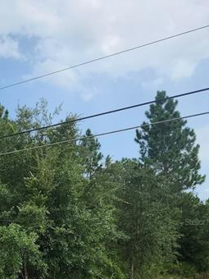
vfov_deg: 35.7
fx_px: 419
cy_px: 222
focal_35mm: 52
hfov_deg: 26.1
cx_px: -14
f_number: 1.8
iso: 20
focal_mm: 5.4
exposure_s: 1/1108
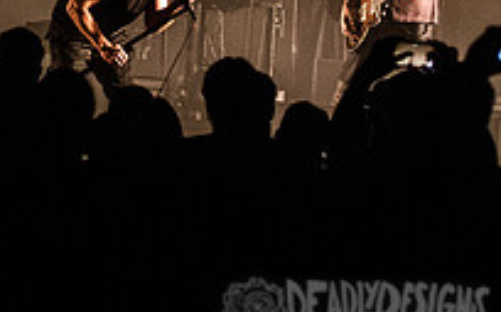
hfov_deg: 7.7
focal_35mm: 271
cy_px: -144
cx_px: -107
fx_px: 3696
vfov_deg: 4.8
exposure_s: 1/320
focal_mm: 80
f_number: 3.5
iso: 3200
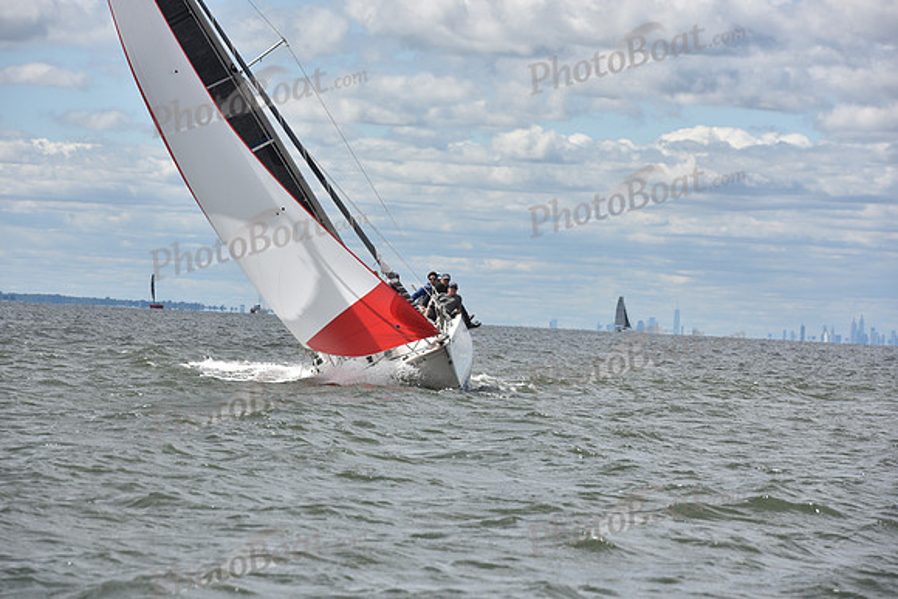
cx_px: 449
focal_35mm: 200
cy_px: 300
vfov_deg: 6.9
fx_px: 4990
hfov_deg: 10.3
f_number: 10
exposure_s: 1/800
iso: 250
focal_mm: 200
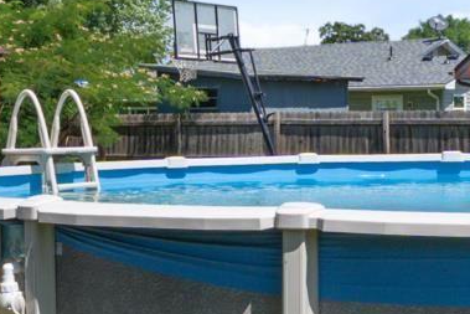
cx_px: 125
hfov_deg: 20.5
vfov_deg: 13.8
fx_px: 1293
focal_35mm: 99
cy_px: 65
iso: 200
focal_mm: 10
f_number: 9
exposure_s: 1/500
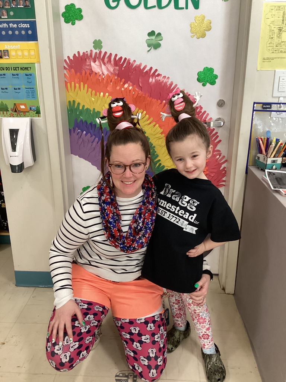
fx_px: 341
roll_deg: +0.0
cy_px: 191
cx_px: 143
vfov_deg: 58.4
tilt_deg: -19.4
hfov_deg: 45.4
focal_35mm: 31
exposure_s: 1/50
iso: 160
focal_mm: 3.3
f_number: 2.4
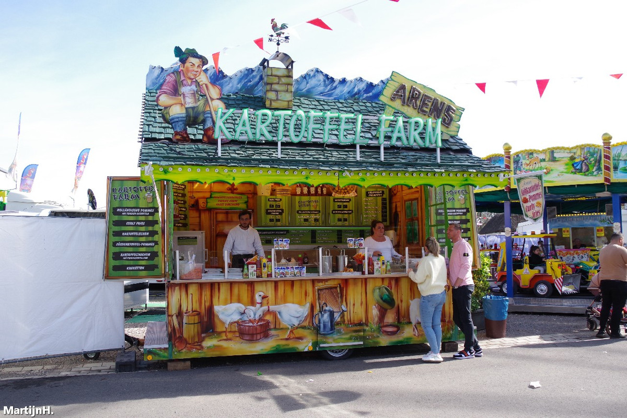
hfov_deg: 57.2
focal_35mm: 33
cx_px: 314
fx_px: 575
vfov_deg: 40.0
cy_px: 209
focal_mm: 22
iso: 400
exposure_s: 1/320
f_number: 8
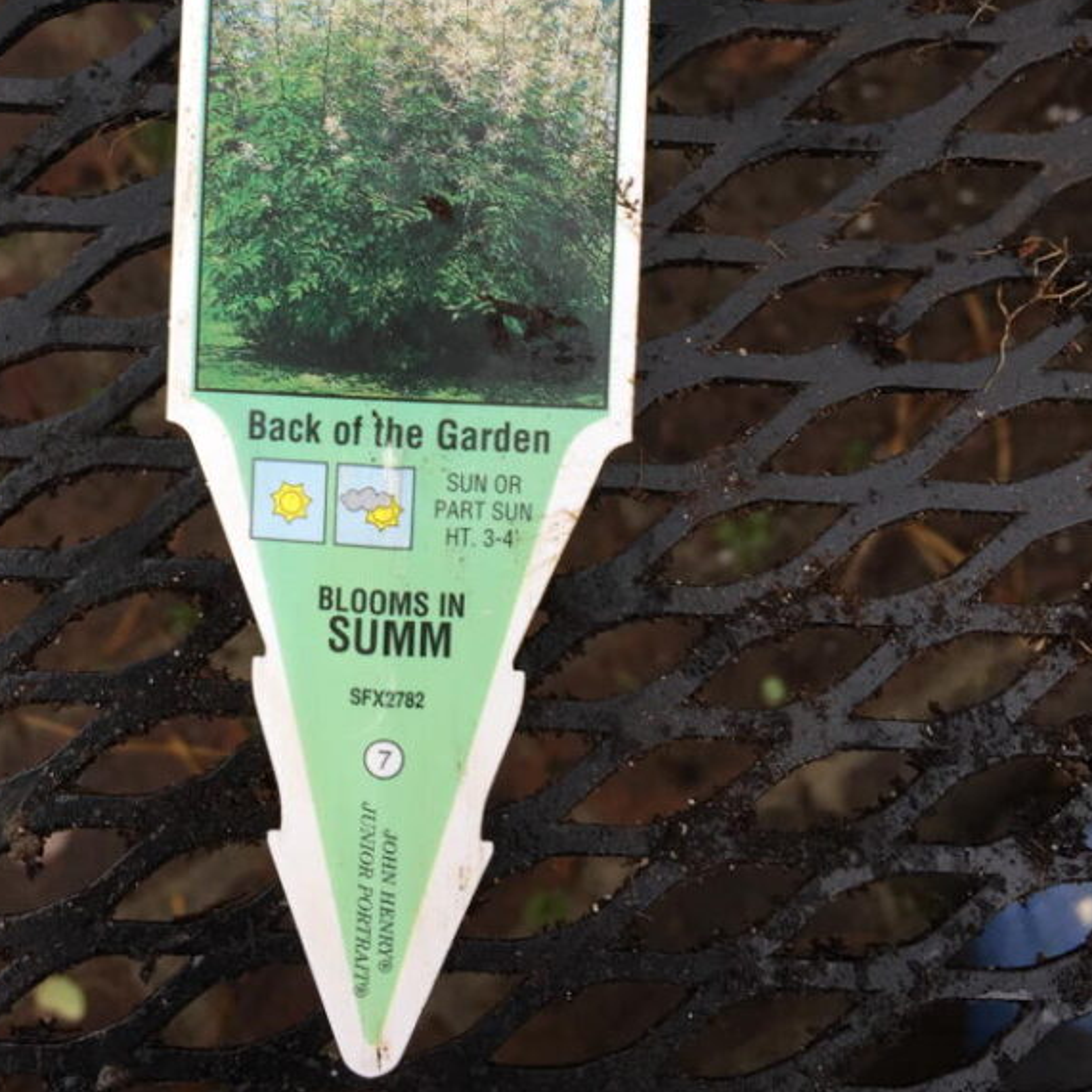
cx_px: 373
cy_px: 251
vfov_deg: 35.8
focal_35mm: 46
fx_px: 1642
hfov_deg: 36.5
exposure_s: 1/60
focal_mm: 4.15
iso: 40
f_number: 2.2
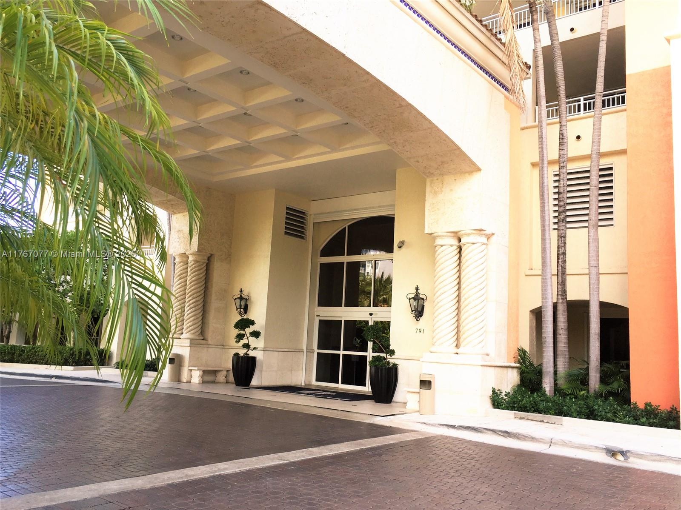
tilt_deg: +6.7
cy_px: 255
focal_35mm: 29
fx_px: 570
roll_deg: -1.5
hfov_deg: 61.7
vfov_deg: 48.2
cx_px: 340
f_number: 2.2
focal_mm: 4.15
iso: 32
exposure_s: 1/250
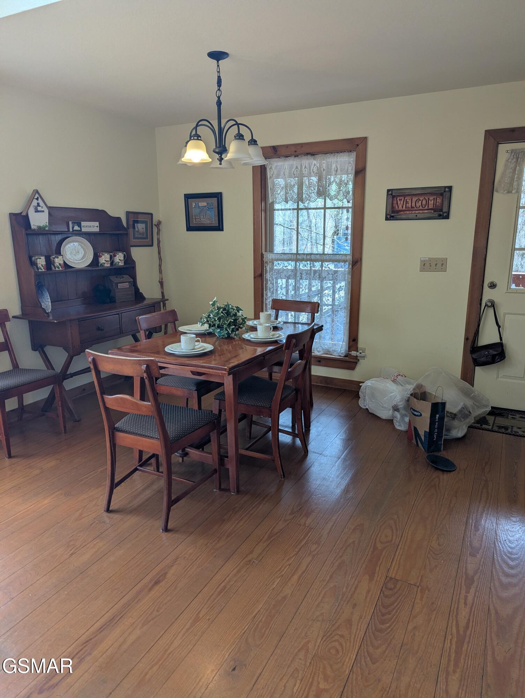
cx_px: 262
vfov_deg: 71.5
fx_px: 484
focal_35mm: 24
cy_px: 349
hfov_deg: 56.9
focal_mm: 6.81
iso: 65
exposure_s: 1/178
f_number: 1.85
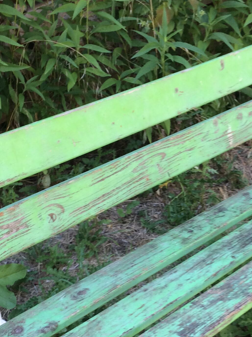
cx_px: 174
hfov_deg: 21.2
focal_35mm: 69
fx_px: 670
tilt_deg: -32.8
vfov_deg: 27.9
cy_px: 242
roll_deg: +1.5
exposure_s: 1/100
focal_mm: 4.15
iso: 40
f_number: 2.2
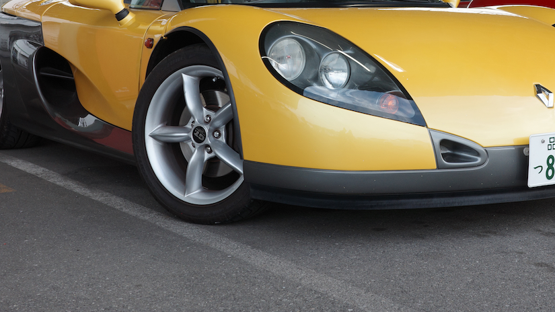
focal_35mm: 65
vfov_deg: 18.3
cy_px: 51
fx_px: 957
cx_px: 350
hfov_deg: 32.2
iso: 200
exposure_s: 1/125
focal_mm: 26
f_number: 4
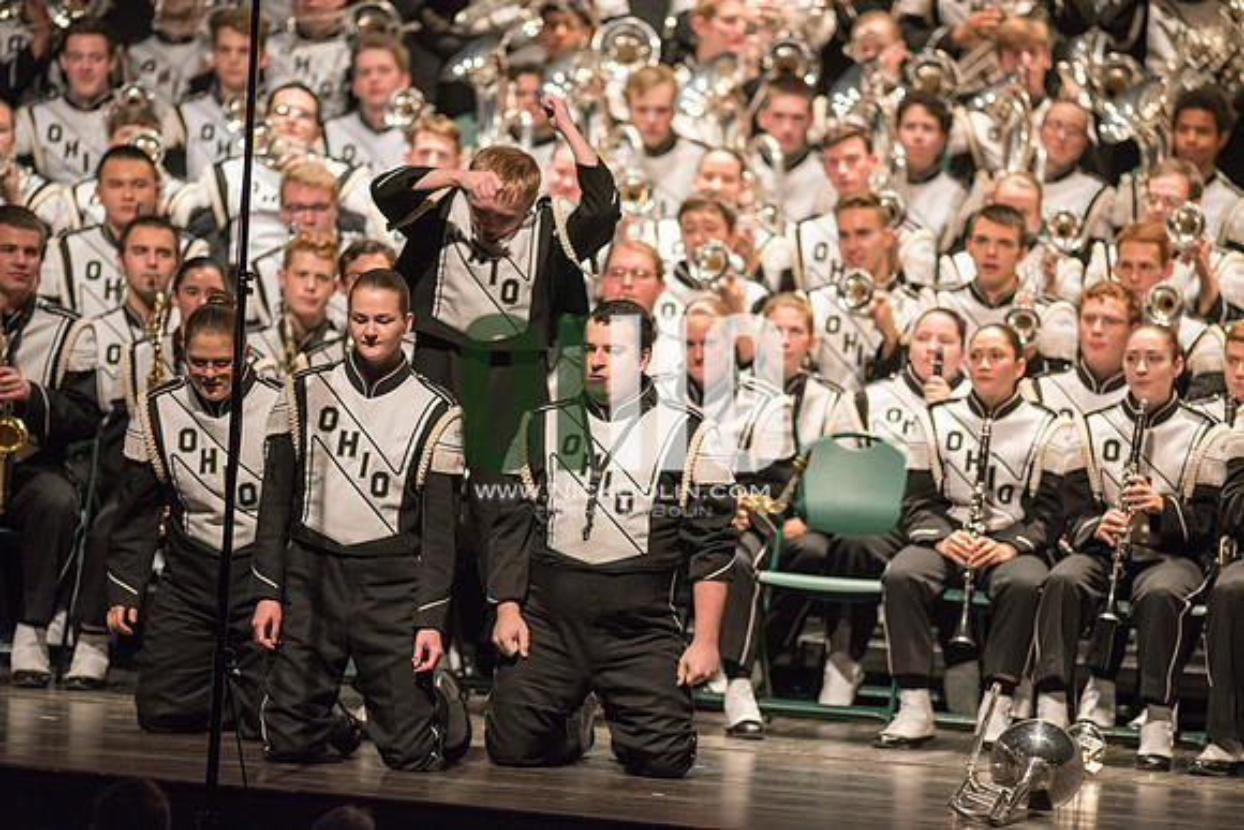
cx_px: 622
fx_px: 10369
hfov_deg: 6.9
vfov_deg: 4.6
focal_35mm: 300
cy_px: 415
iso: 4000
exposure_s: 1/500
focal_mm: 300
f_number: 2.8
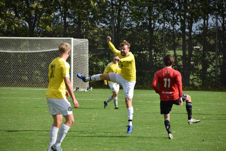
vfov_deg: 5.4
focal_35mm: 255
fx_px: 1602
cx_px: 113
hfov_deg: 8.1
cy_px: 76
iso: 400
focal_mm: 170
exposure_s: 1/2000
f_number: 7.1
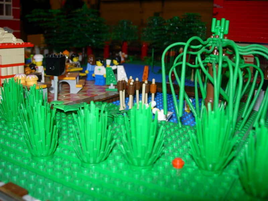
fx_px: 294
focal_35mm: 38
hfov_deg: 49.0
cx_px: 134
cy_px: 100
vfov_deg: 37.7
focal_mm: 7.8
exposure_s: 1/64
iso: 79
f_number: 2.8
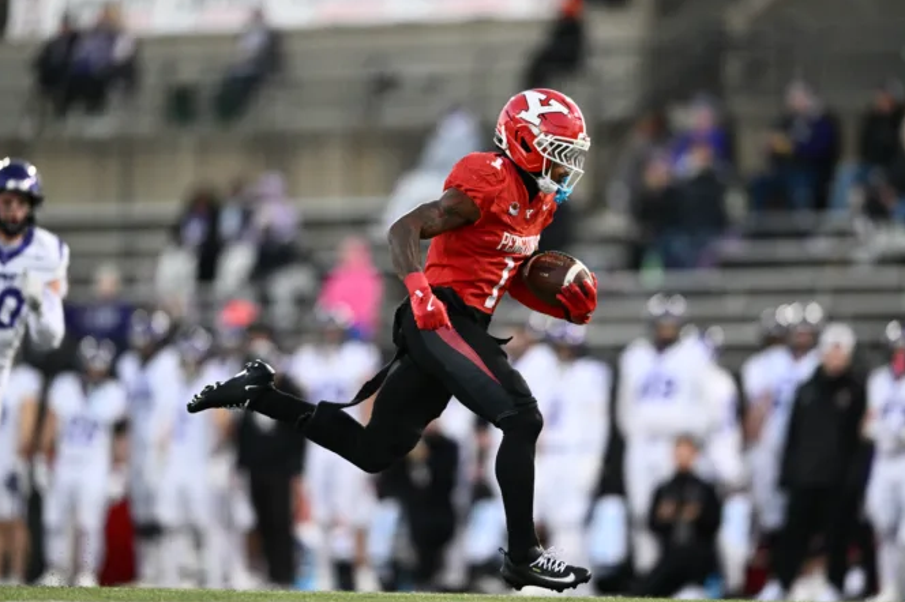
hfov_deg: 4.6
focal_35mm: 452
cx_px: 484
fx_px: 11357
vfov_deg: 3.0
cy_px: 313
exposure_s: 1/2000
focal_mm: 400
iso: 5000
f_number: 3.2
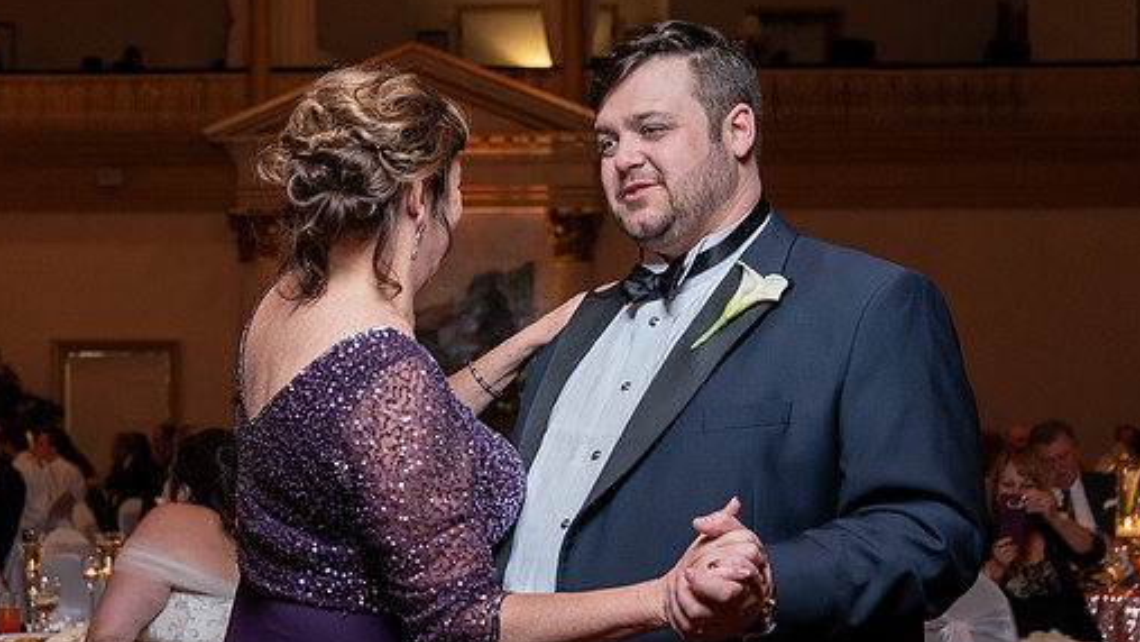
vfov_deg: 18.5
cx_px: 388
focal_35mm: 65
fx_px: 1965
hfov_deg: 32.1
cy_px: 427
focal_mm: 43
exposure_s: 1/100
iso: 2000
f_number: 4
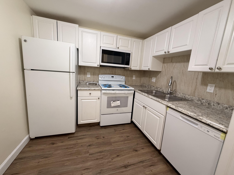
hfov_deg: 102.1
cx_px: 117
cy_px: 88
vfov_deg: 85.7
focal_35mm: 14
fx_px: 95
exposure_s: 1/60
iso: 250
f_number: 2.2
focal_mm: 2.22
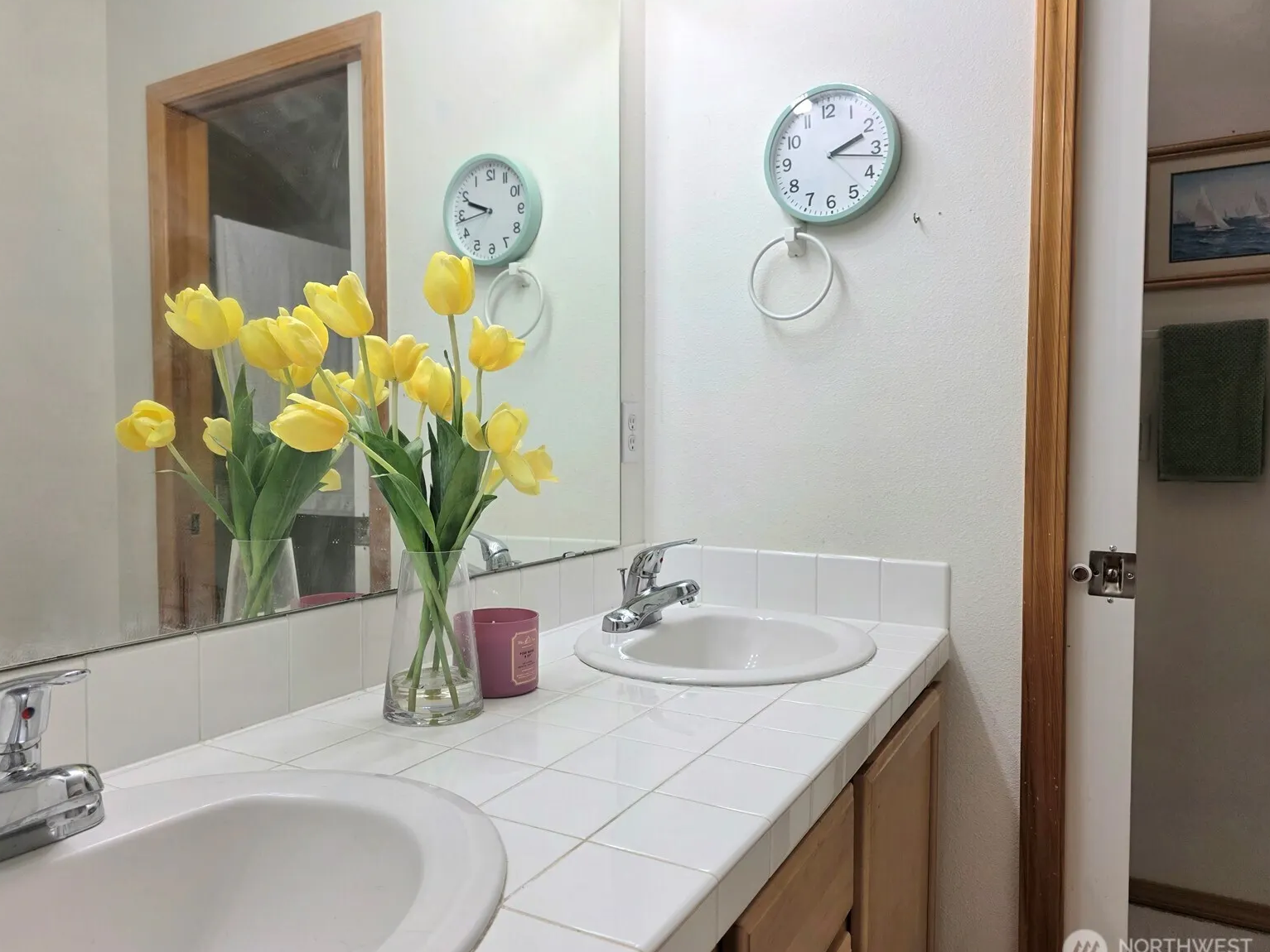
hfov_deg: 71.6
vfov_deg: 56.8
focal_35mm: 24
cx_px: 615
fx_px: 881
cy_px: 488
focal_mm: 6.3
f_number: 1.7
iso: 32
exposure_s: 1/120
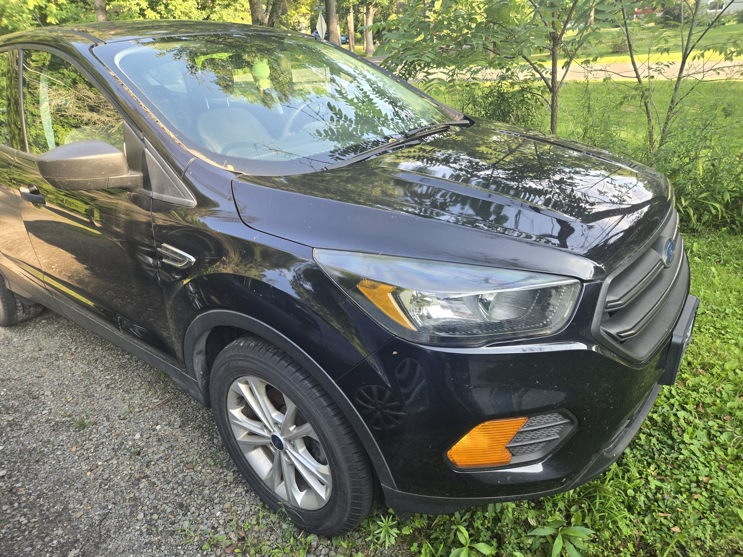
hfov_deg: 73.9
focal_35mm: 23
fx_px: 494
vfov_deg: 58.9
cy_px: 278
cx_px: 372
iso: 50
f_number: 1.8
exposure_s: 1/180
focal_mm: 5.4
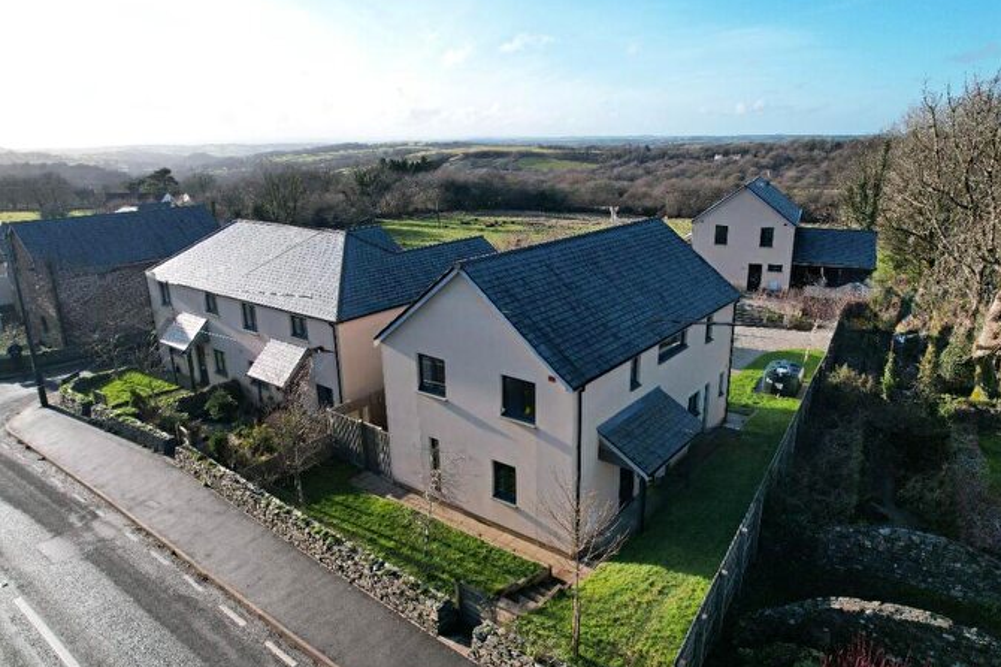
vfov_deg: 55.1
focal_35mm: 23
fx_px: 639
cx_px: 521
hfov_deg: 76.1
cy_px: 336
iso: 100
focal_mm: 8.38
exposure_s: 1/1000
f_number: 2.8
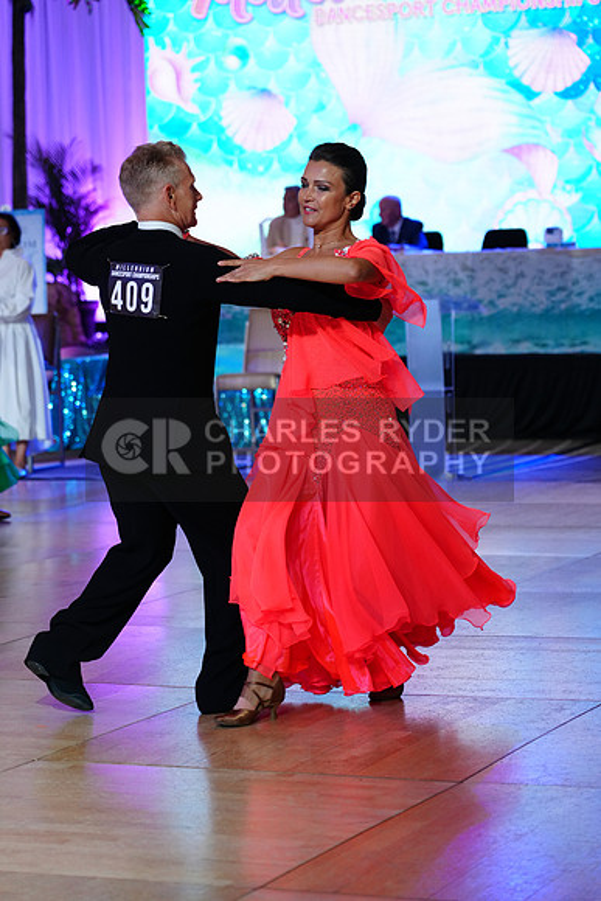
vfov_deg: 19.5
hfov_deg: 13.0
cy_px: 450
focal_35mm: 105
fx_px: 2628
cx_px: 300
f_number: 4
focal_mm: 105
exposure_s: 1/400
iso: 2000
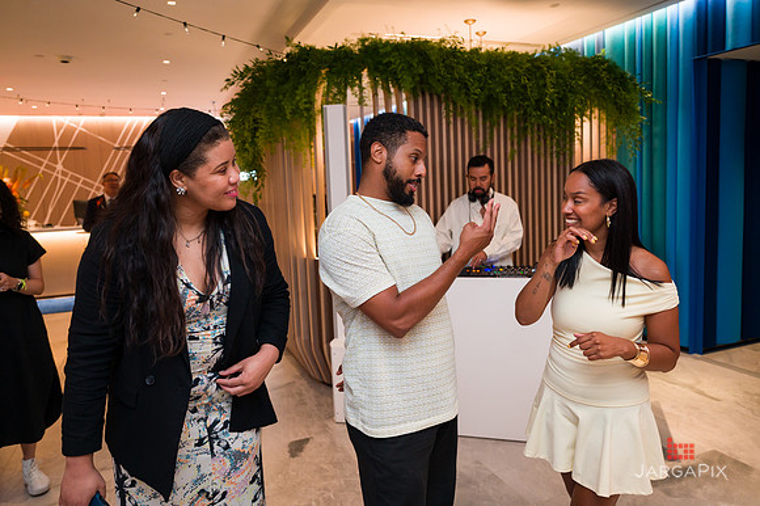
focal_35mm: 28
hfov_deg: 66.1
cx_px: 397
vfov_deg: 46.8
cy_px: 242
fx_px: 584
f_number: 3.2
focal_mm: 26
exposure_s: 1/160
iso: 800
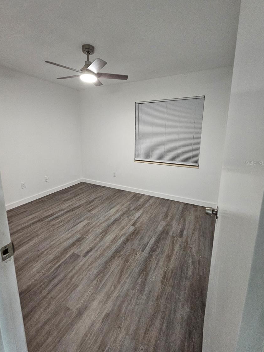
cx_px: 126
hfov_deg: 85.6
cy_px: 163
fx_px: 142
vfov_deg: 101.9
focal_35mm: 14
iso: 320
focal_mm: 2.2
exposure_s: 1/30
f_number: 2.2
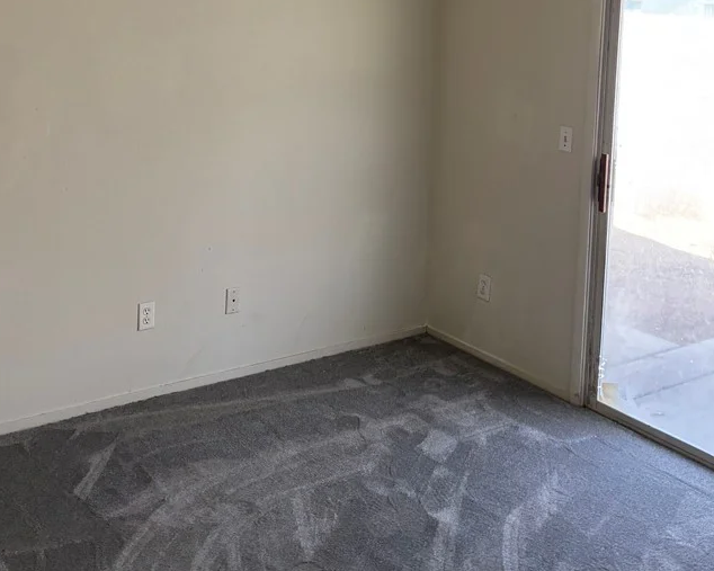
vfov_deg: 34.4
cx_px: 375
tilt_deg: -0.8
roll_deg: -2.2
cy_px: 53
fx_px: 866
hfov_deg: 44.8
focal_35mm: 41
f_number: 1.6
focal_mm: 5.96
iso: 200
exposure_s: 1/60
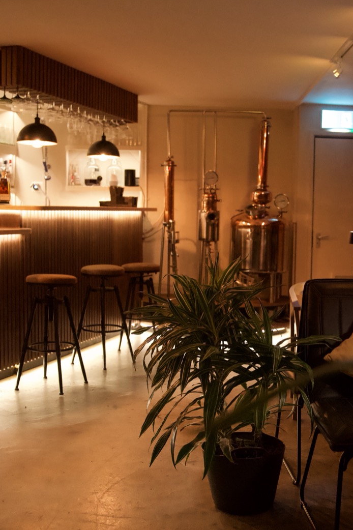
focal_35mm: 43
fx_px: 633
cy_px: 268
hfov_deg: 31.0
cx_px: 228
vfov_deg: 45.4
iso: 10000
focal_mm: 28
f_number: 2.8
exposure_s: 1/160
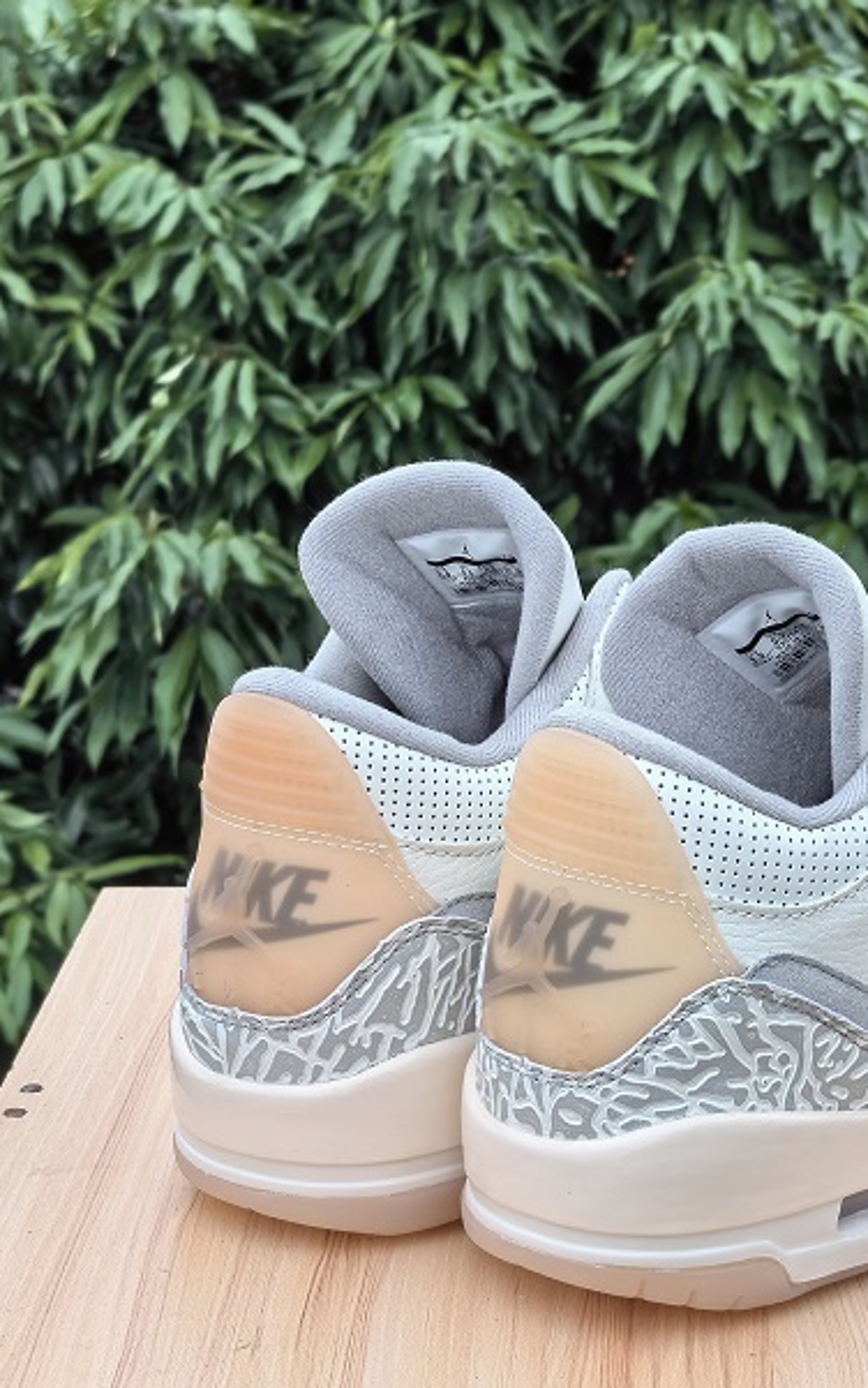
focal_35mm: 81
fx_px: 3064
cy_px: 692
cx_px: 727
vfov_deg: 25.5
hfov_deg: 16.0
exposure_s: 1/1311
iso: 50
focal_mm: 5.75
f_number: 2
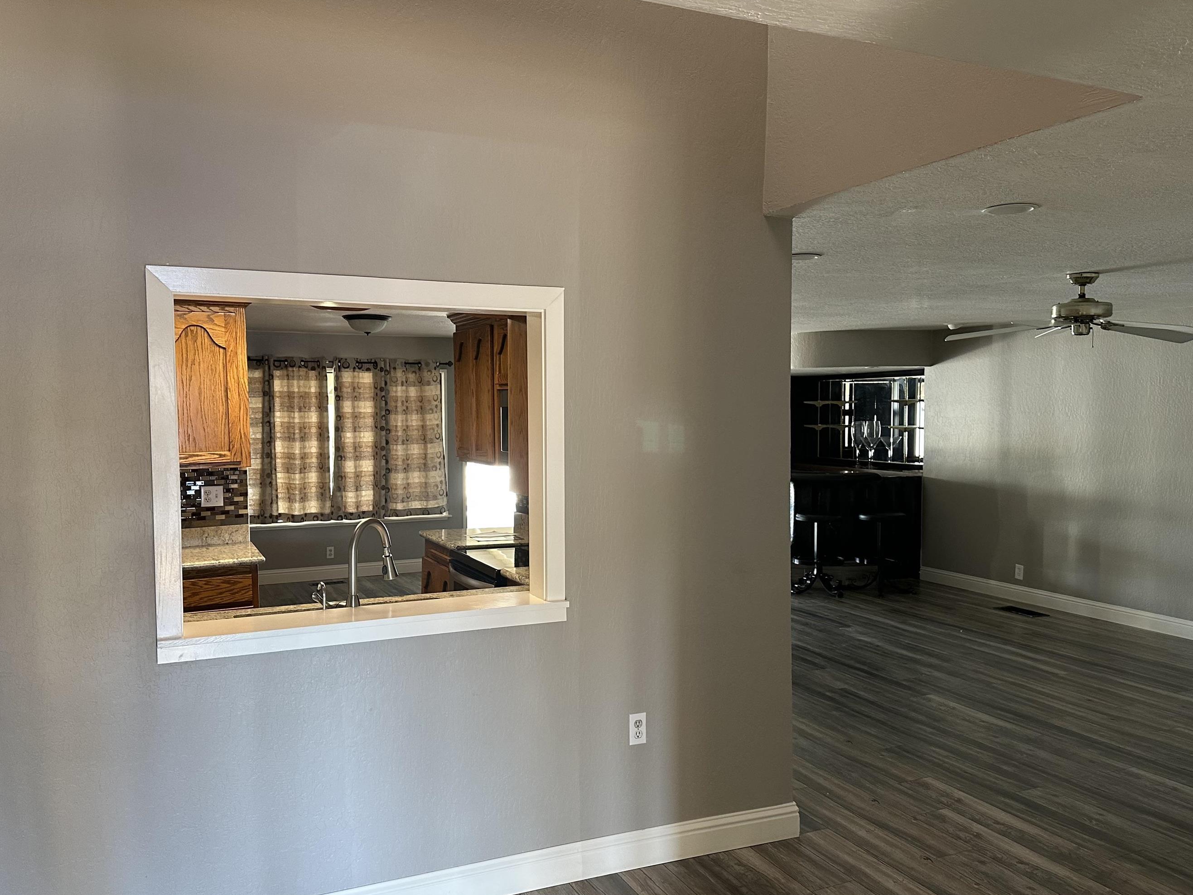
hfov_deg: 63.4
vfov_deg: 49.7
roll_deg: +0.0
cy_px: 466
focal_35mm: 28
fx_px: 965
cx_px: 580
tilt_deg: -2.9
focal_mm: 6.86
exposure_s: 1/60
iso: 250
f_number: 1.78
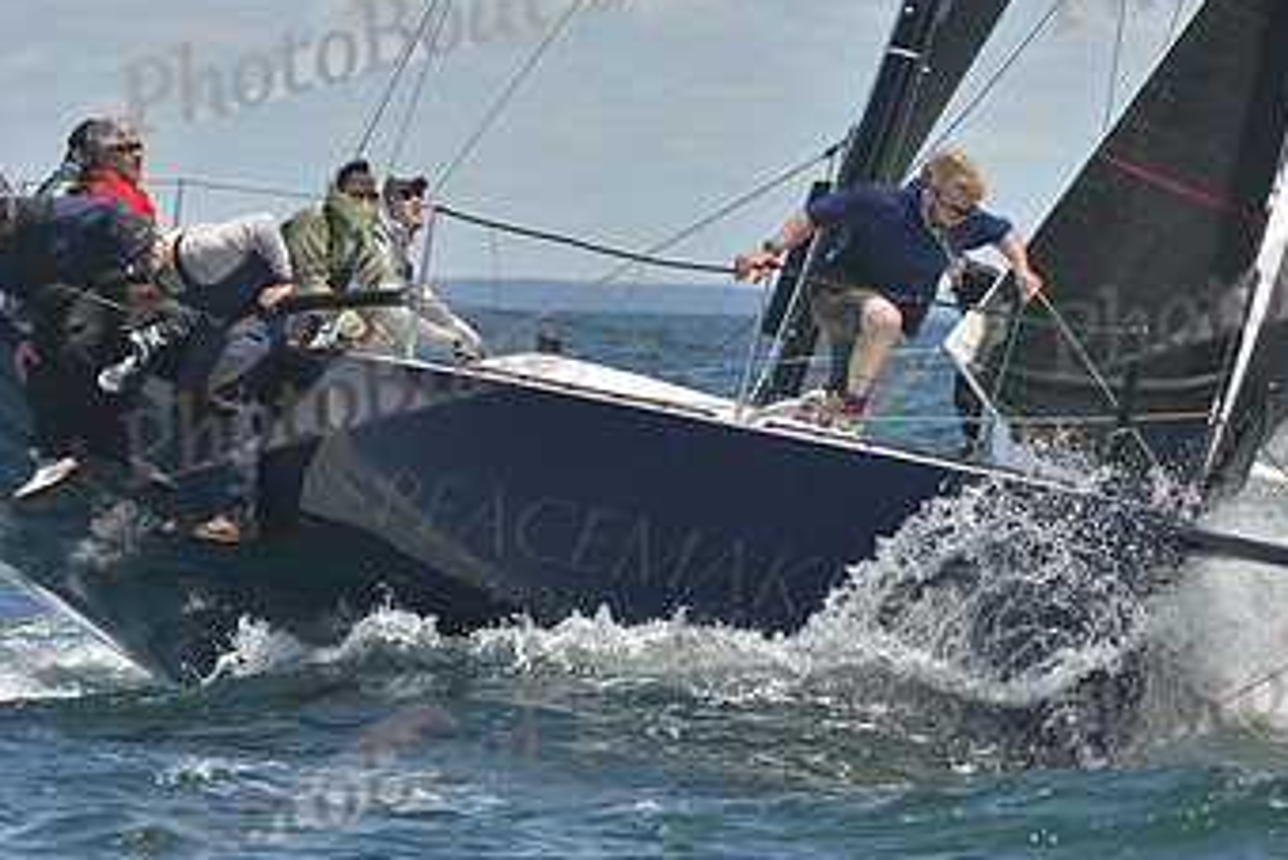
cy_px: 532
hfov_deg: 5.5
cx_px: 852
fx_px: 13422
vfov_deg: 3.7
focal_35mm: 375
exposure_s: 1/800
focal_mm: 220
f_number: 8
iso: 280
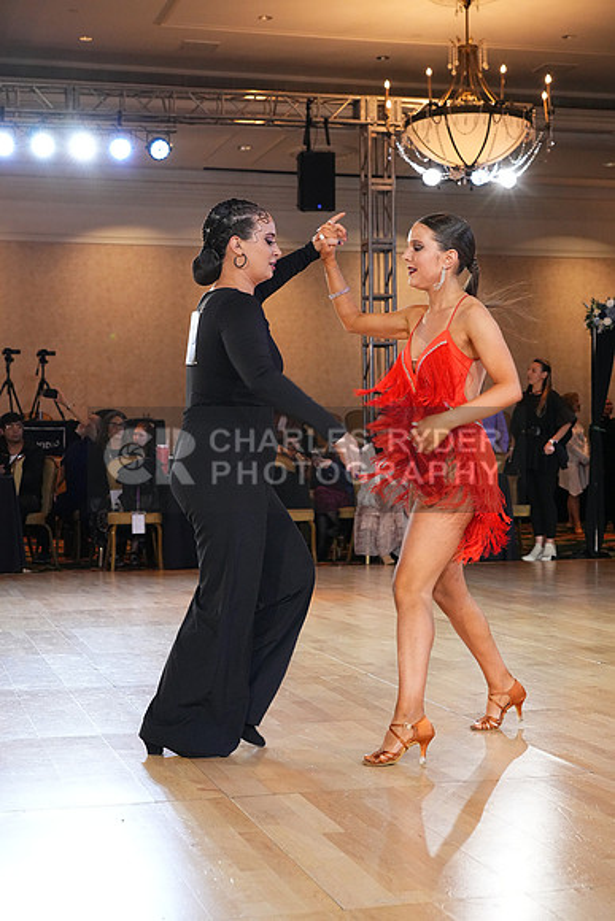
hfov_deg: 24.2
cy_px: 460
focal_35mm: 56
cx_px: 308
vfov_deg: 35.6
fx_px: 1434
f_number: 6.3
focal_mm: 56
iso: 5000
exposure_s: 1/200
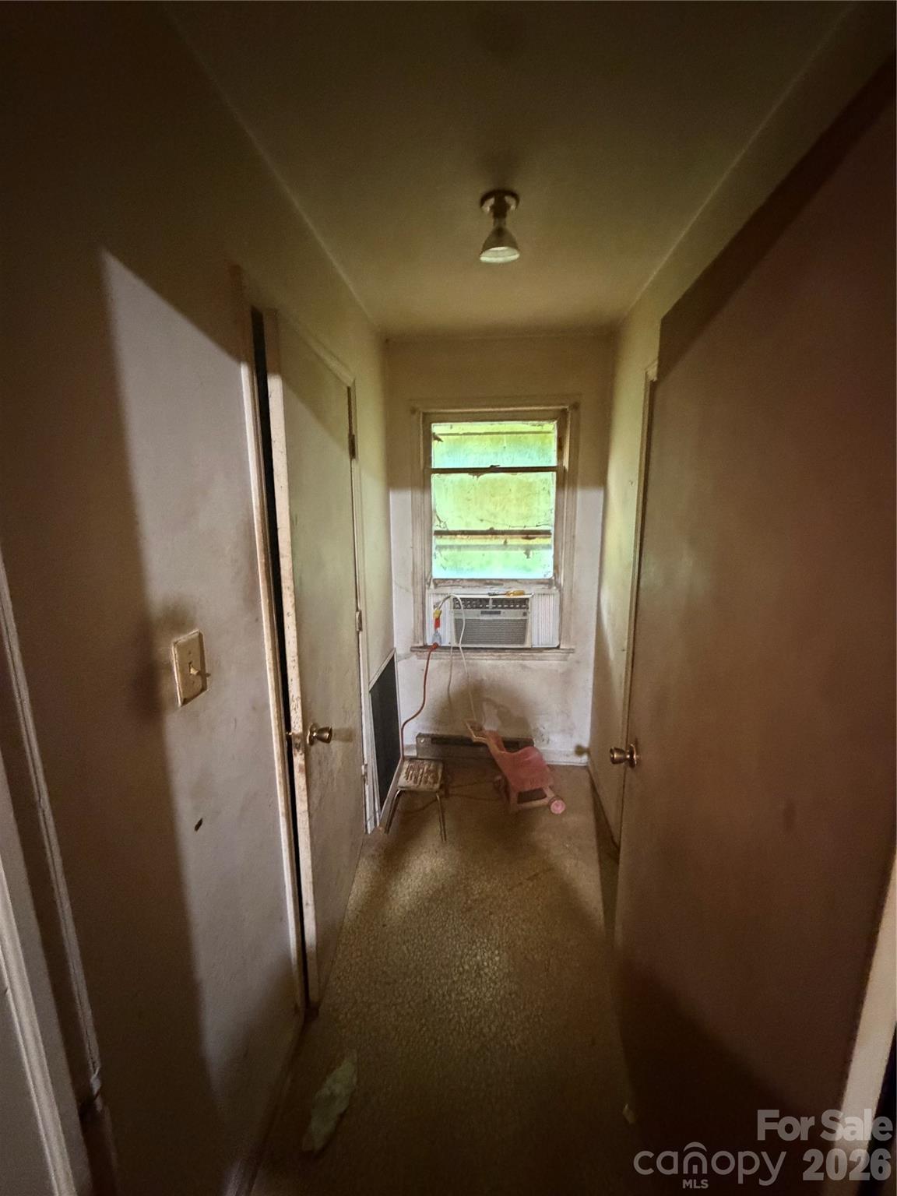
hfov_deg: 85.7
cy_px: 598
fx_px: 484
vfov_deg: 102.1
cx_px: 448
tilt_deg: -9.1
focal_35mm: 14
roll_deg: +2.3
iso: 1250
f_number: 2.2
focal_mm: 2.22
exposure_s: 1/30
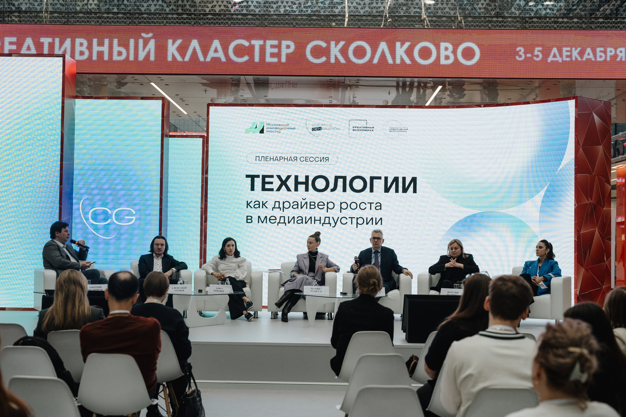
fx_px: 869
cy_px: 208
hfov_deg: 39.6
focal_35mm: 50
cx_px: 313
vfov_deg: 27.0
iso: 640
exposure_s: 1/1000
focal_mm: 50
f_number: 2.8
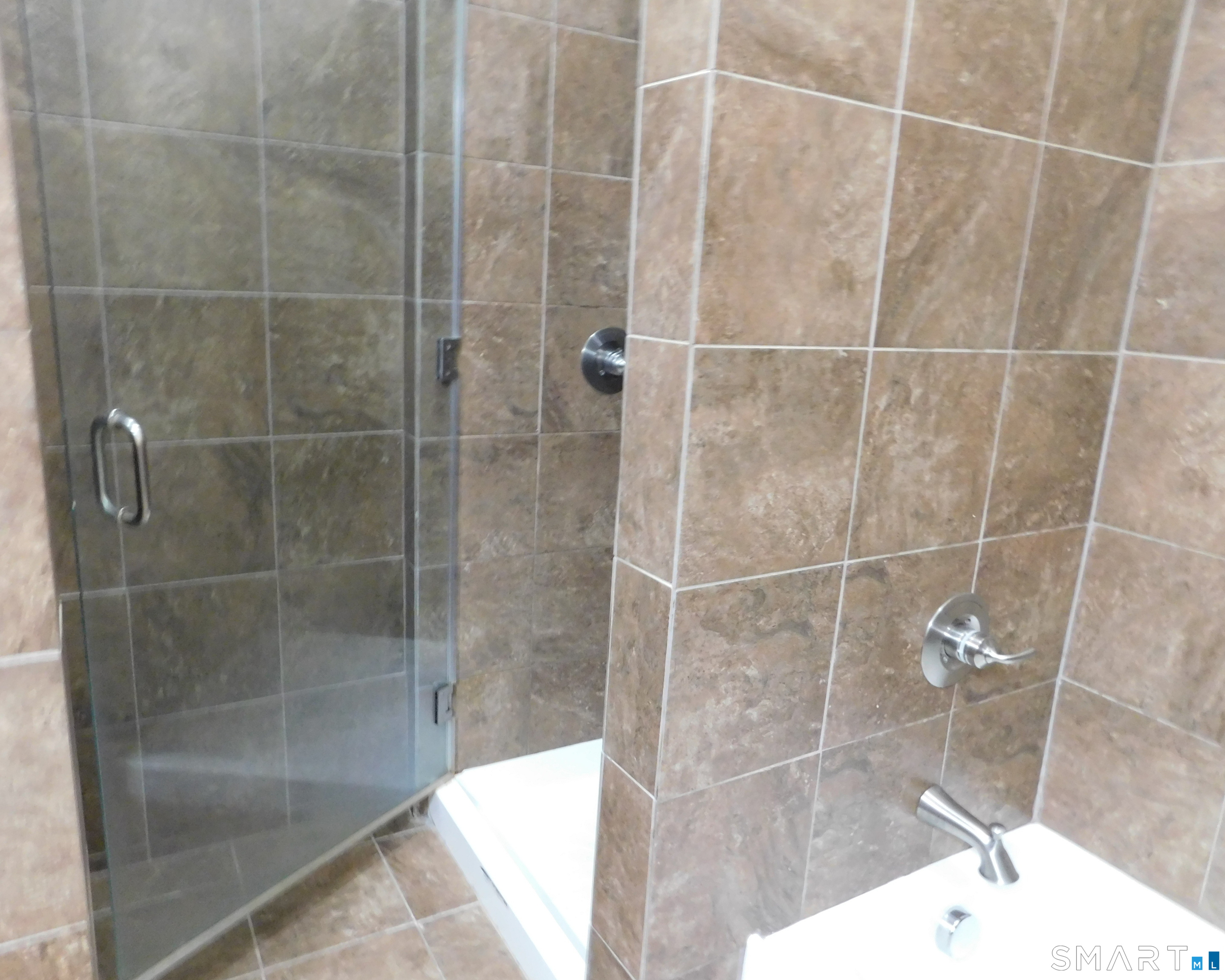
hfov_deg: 70.3
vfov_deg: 58.8
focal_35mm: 24
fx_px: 870
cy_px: 489
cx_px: 592
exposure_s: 1/8
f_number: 3
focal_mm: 4
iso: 560
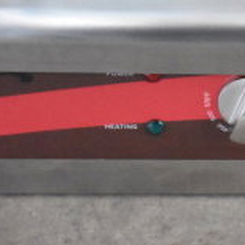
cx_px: 473
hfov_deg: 8.4
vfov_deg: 8.7
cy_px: 76
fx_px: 1601
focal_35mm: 200
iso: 9000
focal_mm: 40
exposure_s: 1/60
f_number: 5
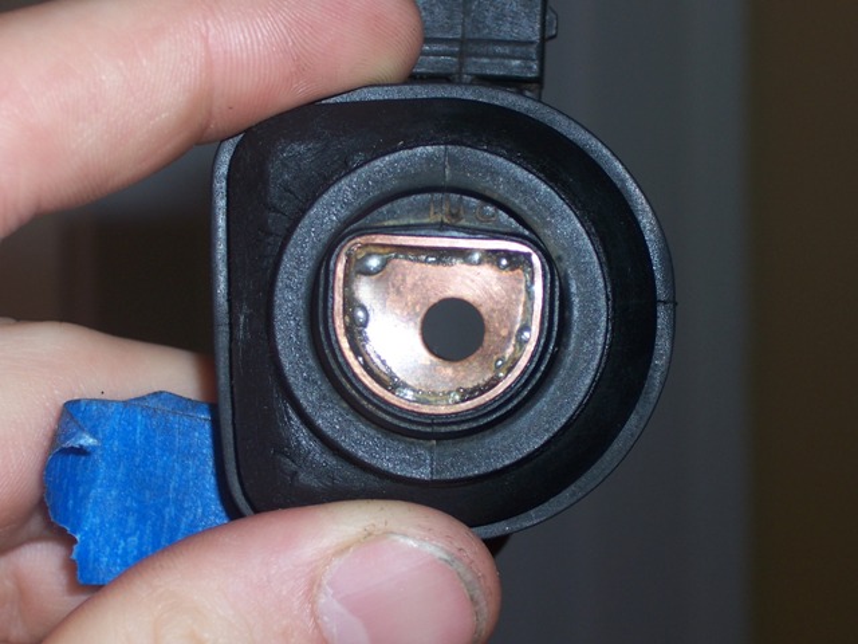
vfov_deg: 13.7
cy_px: 322
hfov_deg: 18.2
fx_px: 2677
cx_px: 429
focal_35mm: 108
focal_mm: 18
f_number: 4.8
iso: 80
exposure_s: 1/125
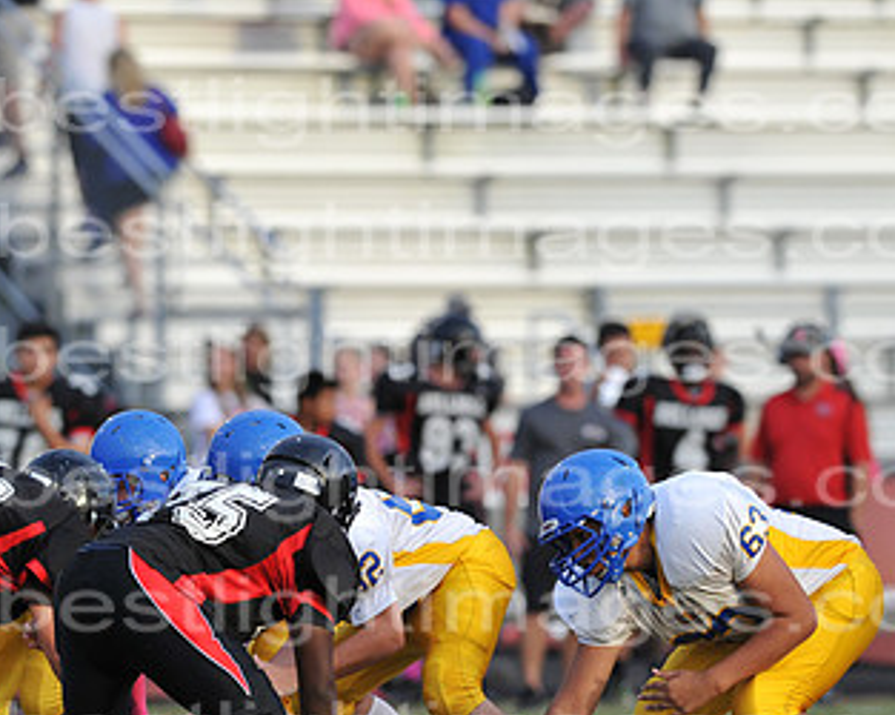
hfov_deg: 3.7
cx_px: 377
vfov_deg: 3.0
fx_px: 13818
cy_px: 549
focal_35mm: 522
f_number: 4
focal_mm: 300
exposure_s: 1/2000
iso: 1000
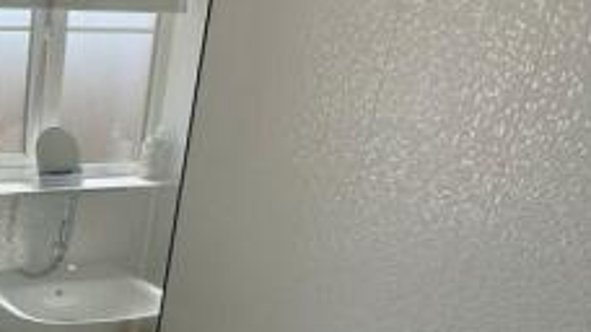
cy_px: 310
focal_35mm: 39
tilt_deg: -20.5
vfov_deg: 29.0
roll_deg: -1.9
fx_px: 611
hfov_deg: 37.5
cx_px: -133
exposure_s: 1/399
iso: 40
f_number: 2.2
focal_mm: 2.22
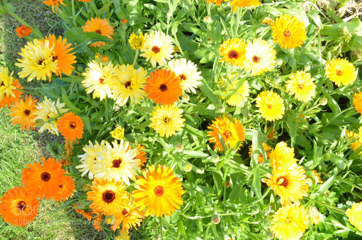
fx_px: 301
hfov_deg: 62.0
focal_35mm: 30
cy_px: 120
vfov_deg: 43.4
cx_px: 181
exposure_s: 1/100
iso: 800
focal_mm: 20
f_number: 16
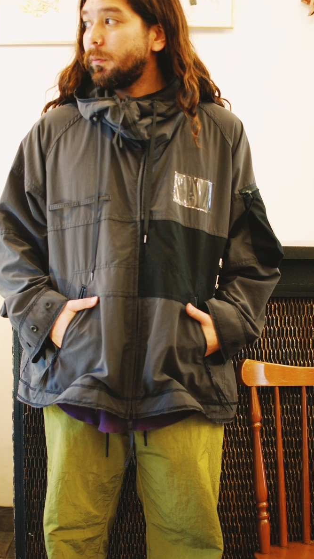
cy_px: 280
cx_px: 143
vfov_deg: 37.5
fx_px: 822
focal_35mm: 56
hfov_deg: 21.6
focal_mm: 35
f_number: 2.5
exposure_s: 1/25
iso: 800
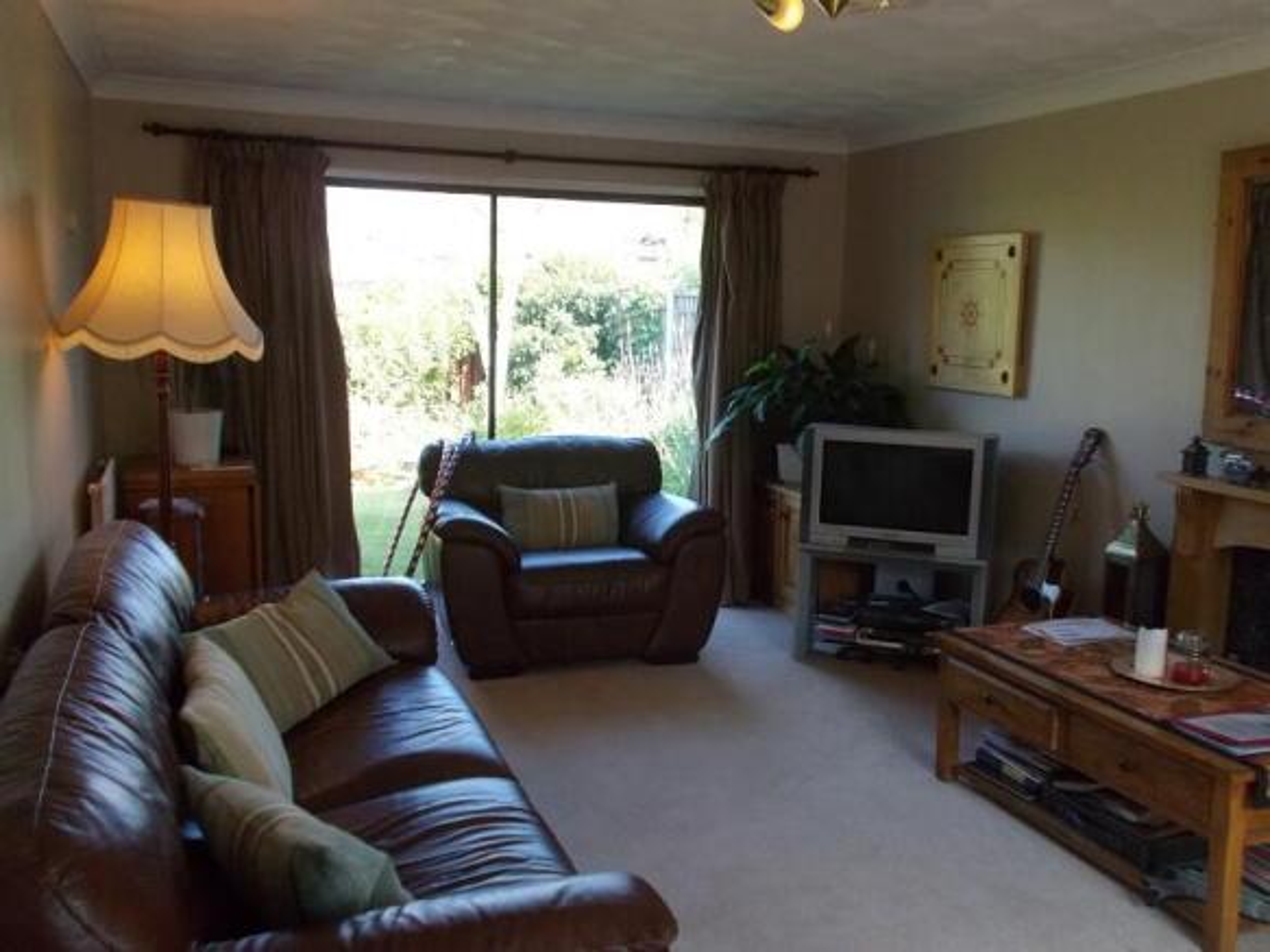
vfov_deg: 41.8
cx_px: 635
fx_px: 1247
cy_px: 476
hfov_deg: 54.0
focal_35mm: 34
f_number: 3.6
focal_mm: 6
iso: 400
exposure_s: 1/200
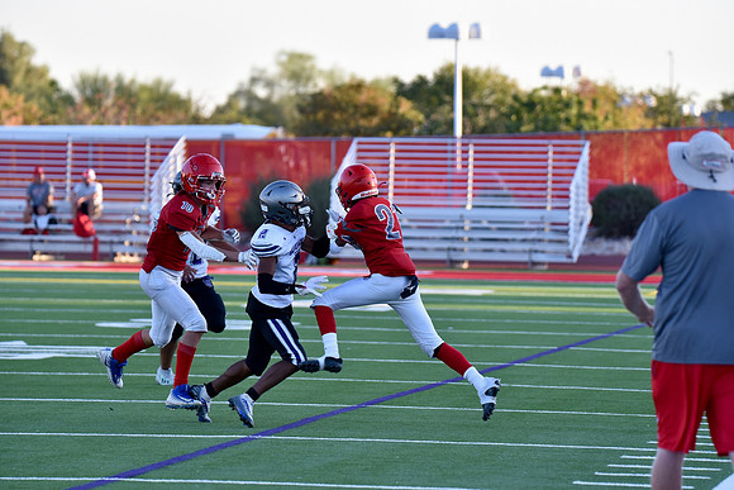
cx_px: 367
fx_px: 5098
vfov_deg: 5.5
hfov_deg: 8.2
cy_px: 245
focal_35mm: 250
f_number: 5.6
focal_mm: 250
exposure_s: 1/640
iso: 900
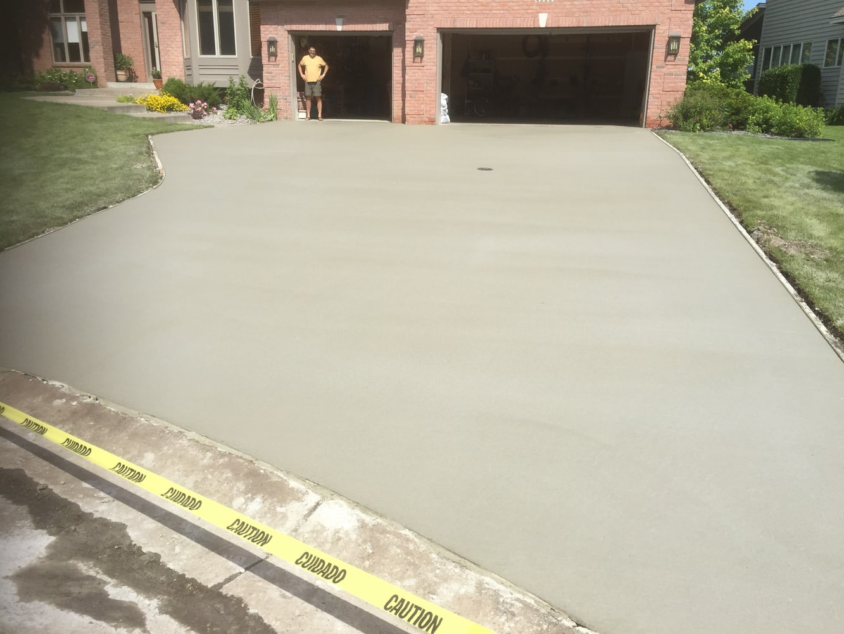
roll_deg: -1.2
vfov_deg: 48.2
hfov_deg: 61.7
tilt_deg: -16.5
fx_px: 707
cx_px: 422
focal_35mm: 29
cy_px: 317
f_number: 2.2
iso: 32
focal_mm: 4.15
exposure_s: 1/1647
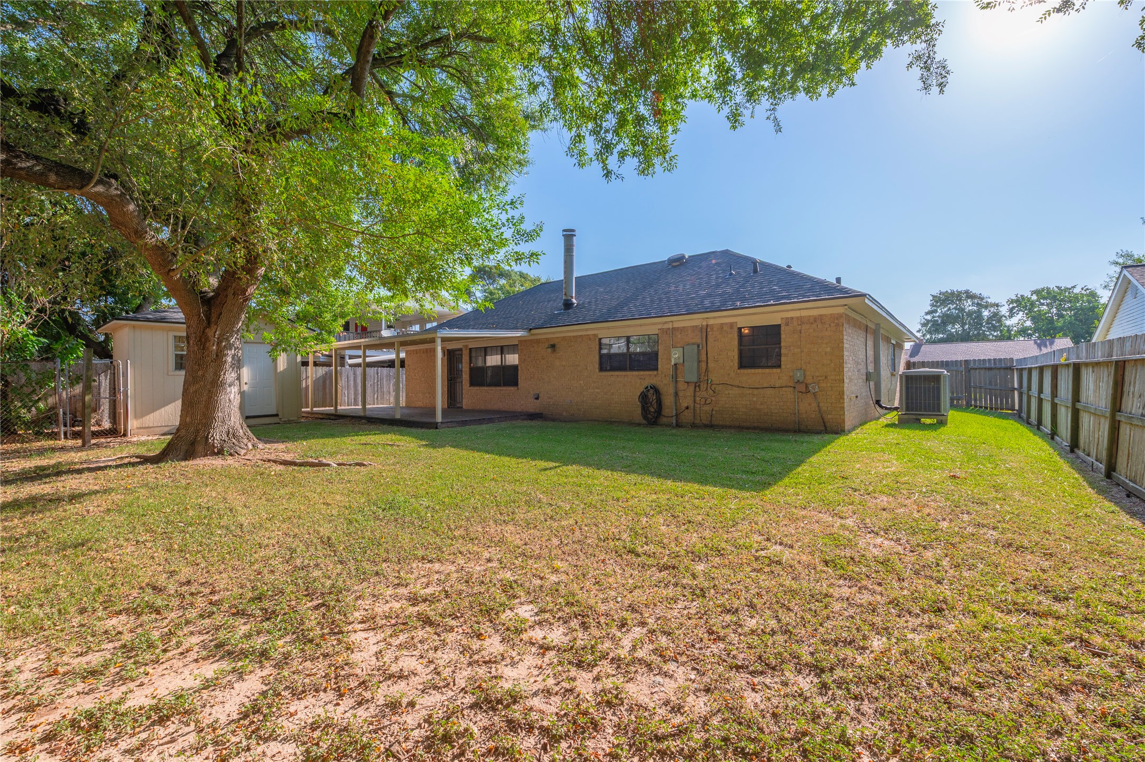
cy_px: 381
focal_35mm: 15
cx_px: 572
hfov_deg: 100.4
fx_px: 477
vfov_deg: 77.2
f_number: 13
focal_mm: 15
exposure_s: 1/160
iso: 125
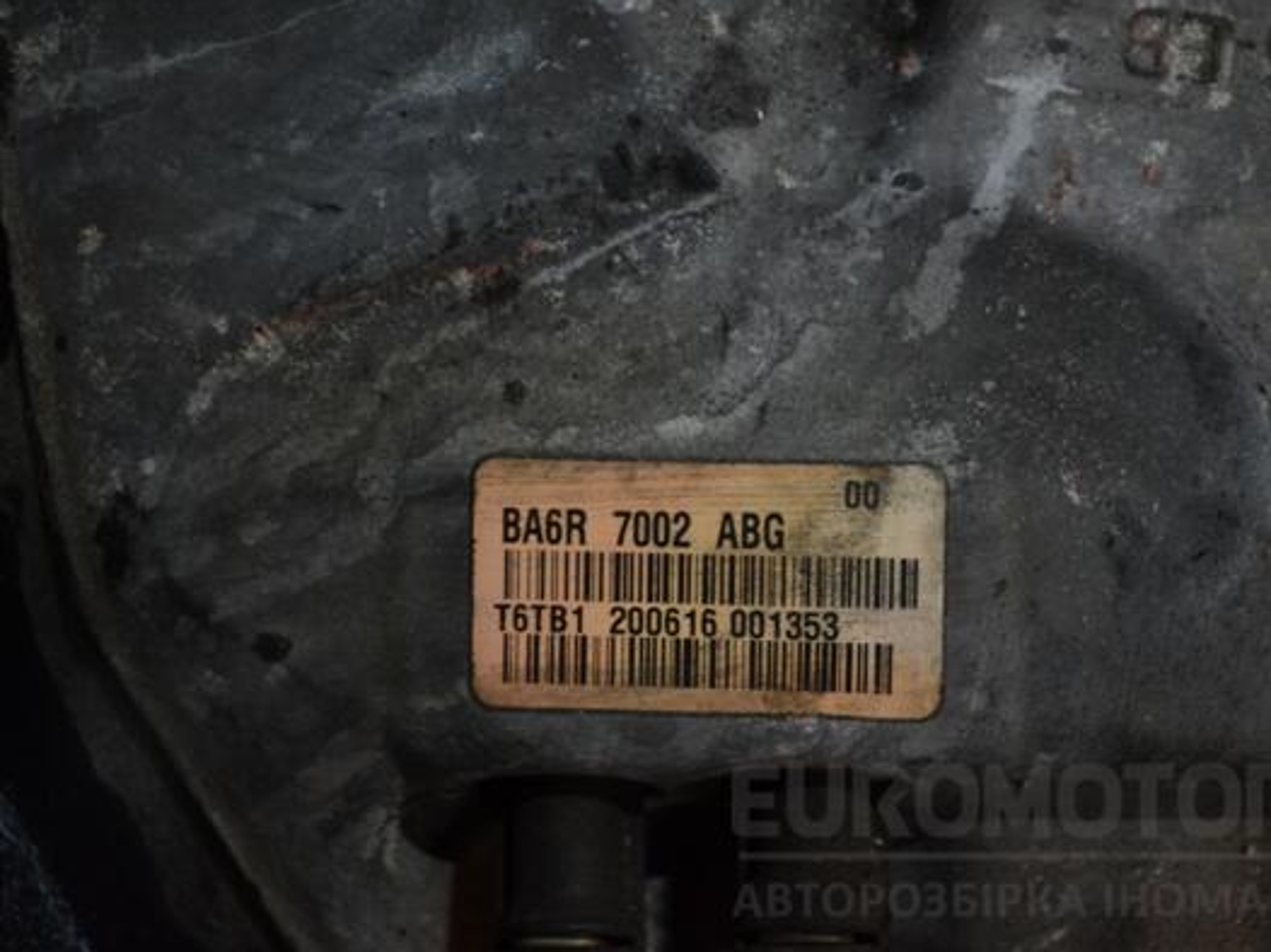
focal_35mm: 91
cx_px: 686
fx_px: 3323
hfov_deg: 21.6
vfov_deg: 16.3
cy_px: 478
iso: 800
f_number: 5.6
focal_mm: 55
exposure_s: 1/30
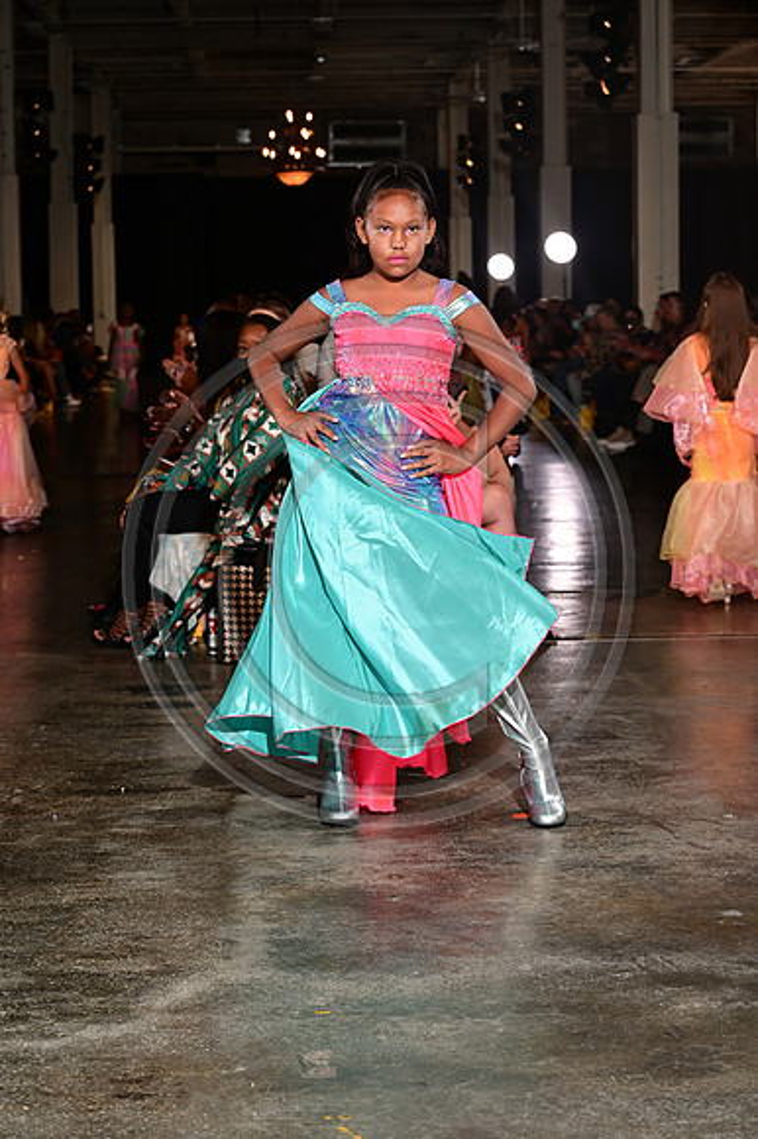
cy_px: 570
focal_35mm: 70
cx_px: 379
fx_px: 2213
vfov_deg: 28.9
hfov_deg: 19.4
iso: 1000
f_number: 6.3
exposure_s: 1/160
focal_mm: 70
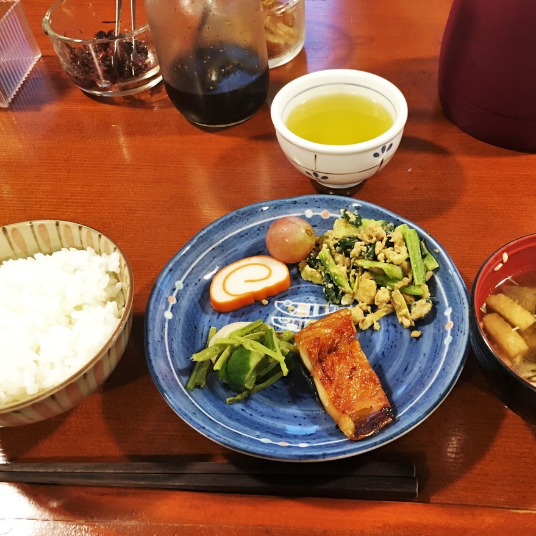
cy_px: 273
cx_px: 325
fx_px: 613
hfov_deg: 46.9
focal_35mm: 35
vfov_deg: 47.2
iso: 80
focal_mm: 4.15
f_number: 2.2
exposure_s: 1/10
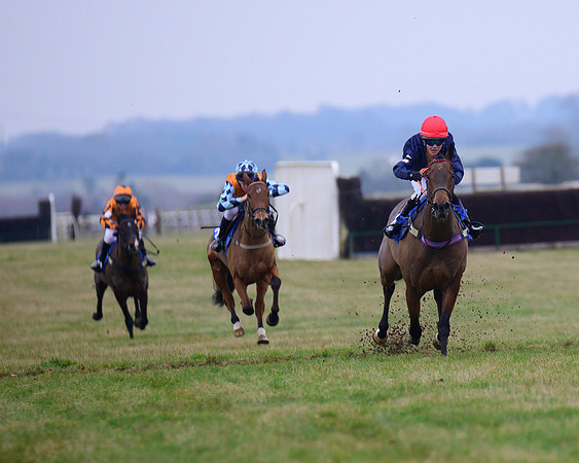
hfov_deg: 3.7
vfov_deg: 3.0
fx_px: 8982
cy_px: 226
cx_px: 450
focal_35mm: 524
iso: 1250
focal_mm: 300
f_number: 5
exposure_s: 1/800
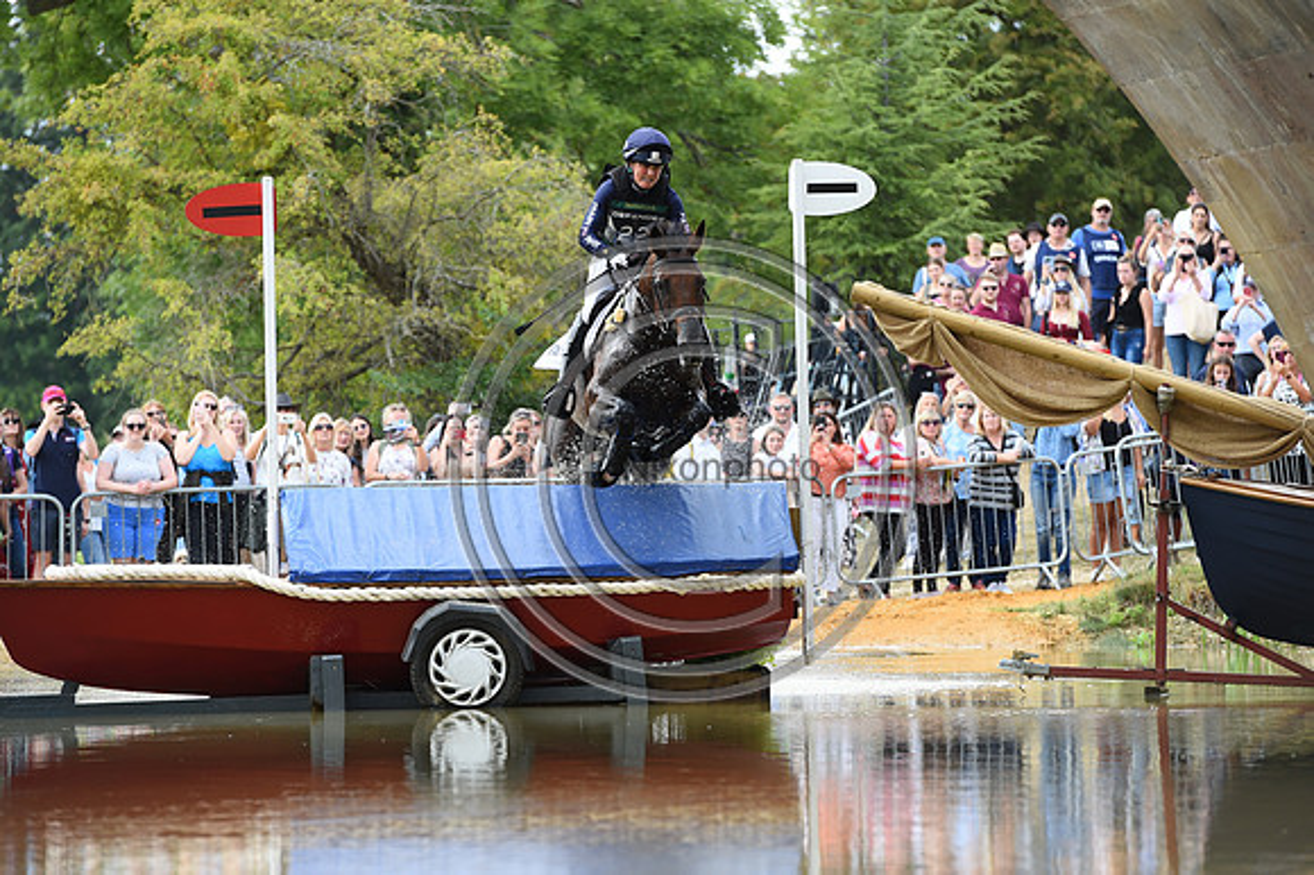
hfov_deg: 10.3
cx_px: 657
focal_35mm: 200
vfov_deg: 6.9
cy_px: 438
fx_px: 7296
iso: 900
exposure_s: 1/1250
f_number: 5.6
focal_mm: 200
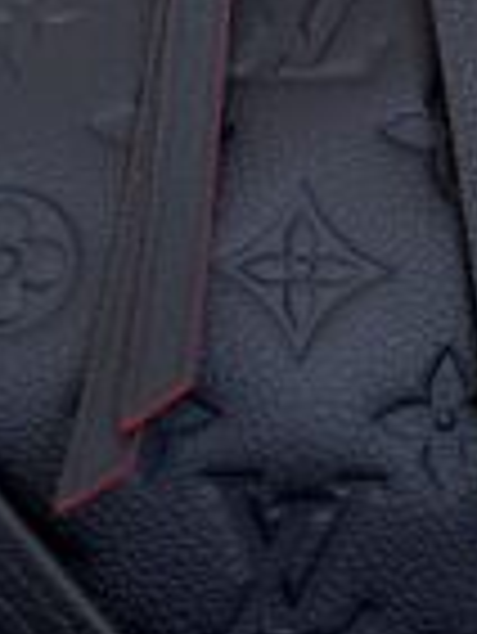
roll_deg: -0.6
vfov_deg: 14.5
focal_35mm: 136
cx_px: 297
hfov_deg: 10.9
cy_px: 274
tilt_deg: -13.9
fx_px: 2495
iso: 64
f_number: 1.78
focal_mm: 6.76
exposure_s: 1/193
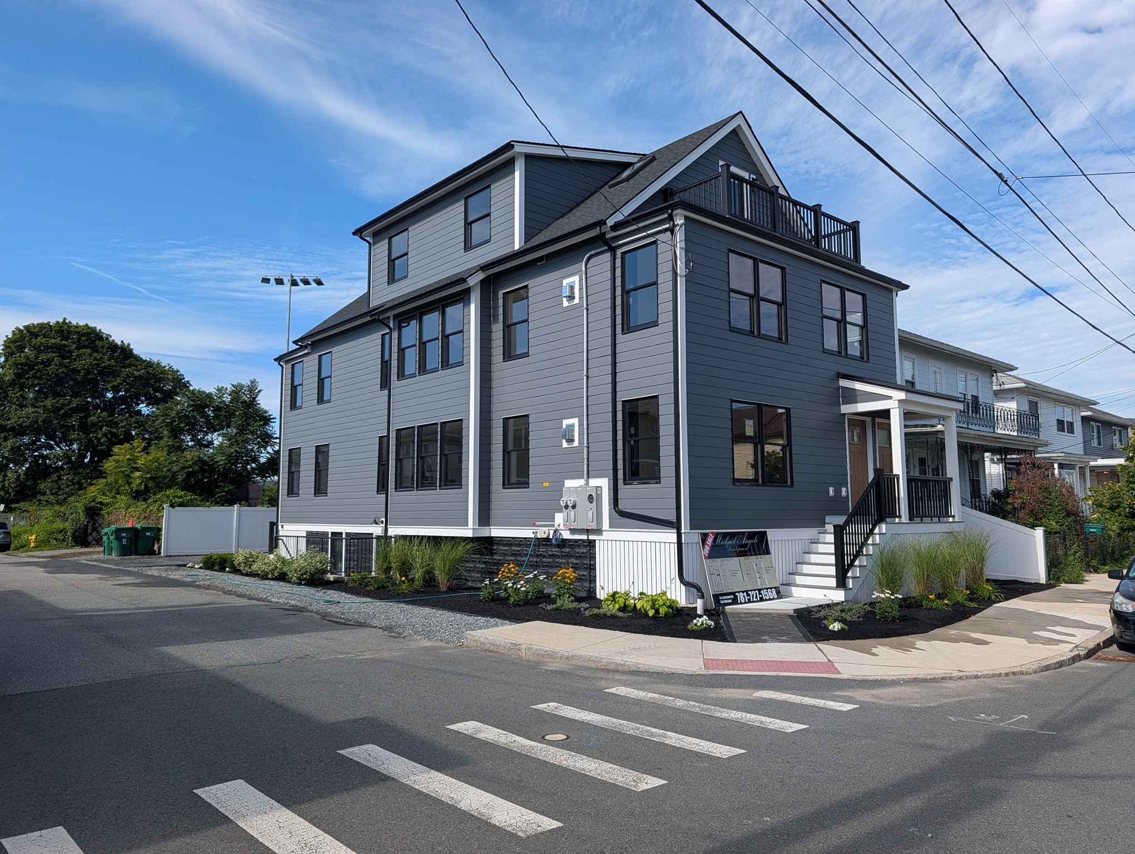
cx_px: 568
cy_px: 427
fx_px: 788
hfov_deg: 71.5
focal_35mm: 24
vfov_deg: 56.9
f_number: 1.68
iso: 24
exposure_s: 1/1435
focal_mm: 6.9
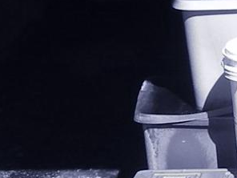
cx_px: 342
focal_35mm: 263
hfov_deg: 7.4
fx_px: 1801
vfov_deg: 5.6
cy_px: -17
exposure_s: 1/363
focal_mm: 6.3
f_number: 3.2
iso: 50
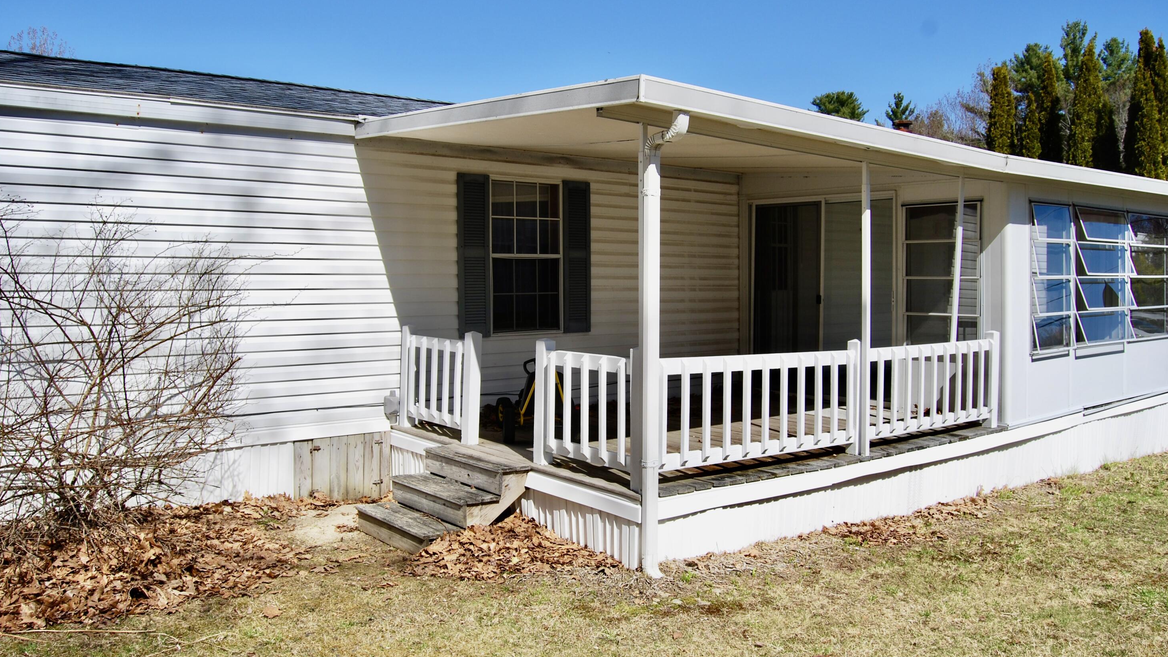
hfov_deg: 66.1
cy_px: 315
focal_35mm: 29
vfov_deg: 40.2
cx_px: 593
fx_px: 898
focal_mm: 18
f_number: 9
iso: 100
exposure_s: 1/320
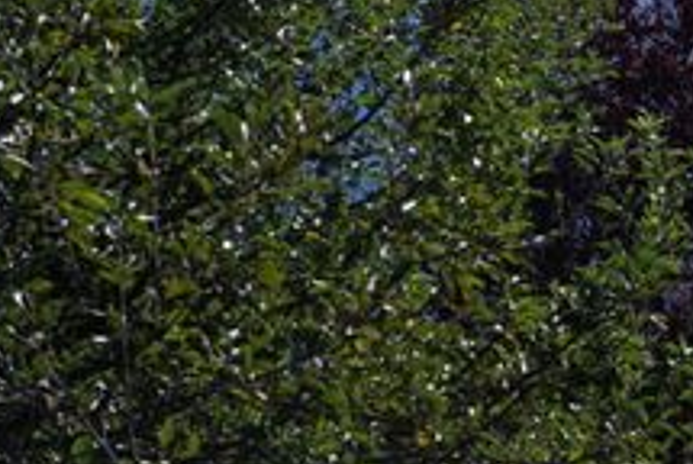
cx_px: 922
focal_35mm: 145
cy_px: 11
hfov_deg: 13.6
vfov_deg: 9.4
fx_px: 2795
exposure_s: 1/320
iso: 200
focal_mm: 52
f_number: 11
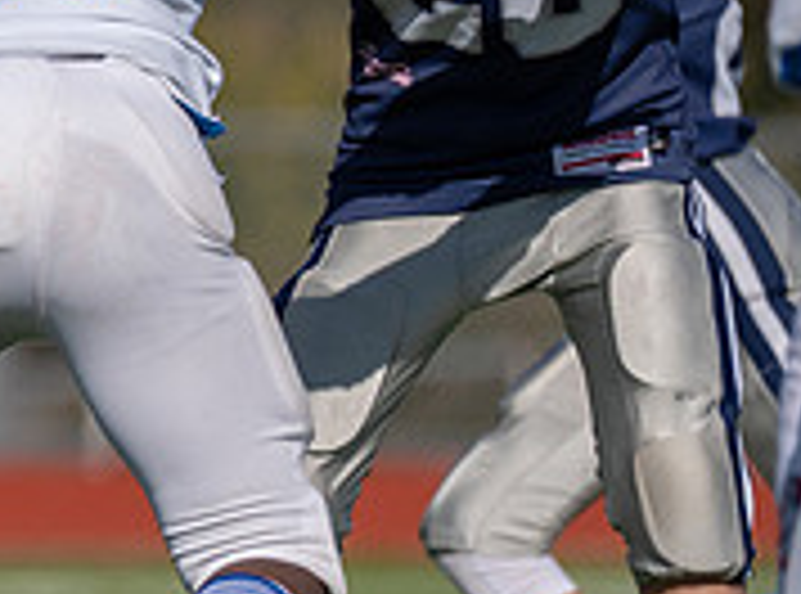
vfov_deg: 1.5
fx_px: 22724
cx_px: -1087
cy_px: 87
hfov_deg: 2.0
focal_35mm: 986
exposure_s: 1/3200
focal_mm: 200
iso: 100
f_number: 2.8
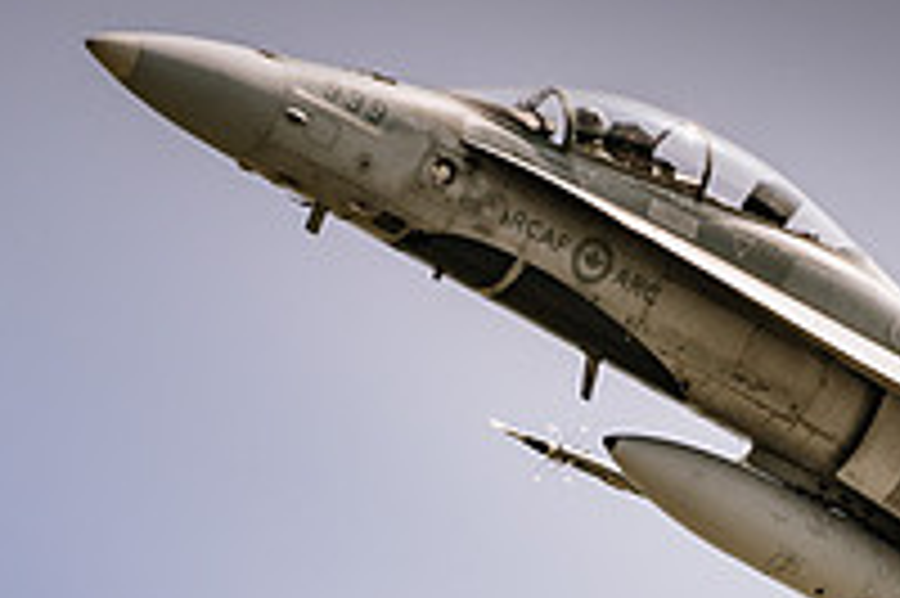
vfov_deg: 0.8
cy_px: 828
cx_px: 816
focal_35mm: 1777
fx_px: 44387
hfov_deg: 1.2
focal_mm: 500
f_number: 5.6
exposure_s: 1/2000
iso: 160
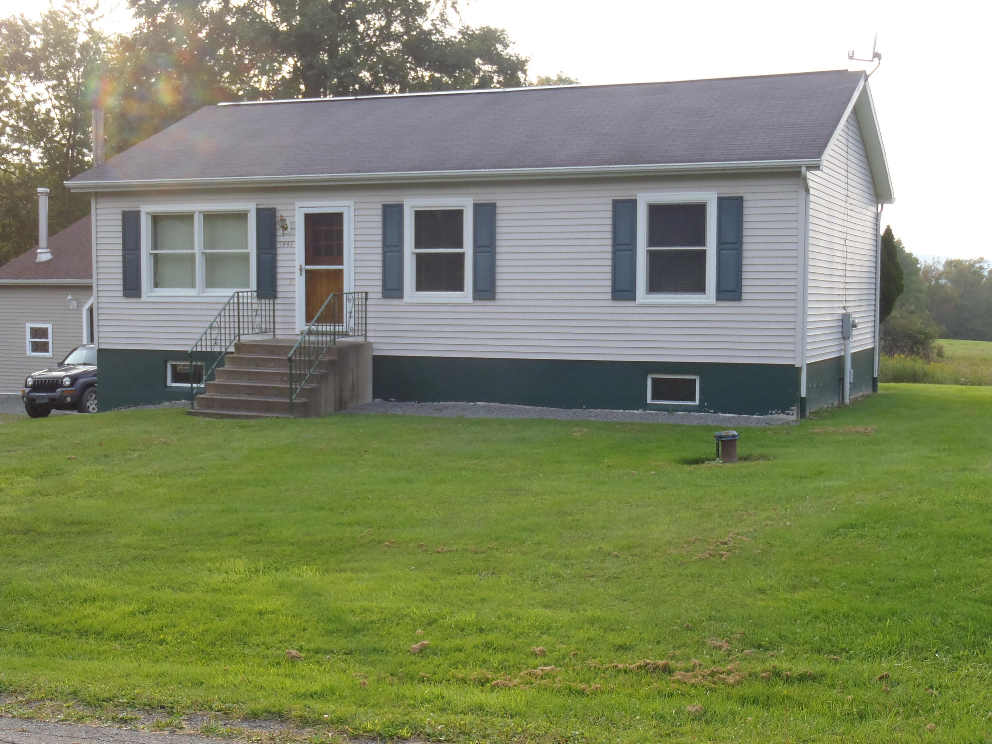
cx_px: 463
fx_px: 1376
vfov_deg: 30.3
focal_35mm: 48
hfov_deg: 39.6
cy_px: 374
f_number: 4.8
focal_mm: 7.73
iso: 100
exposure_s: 1/80
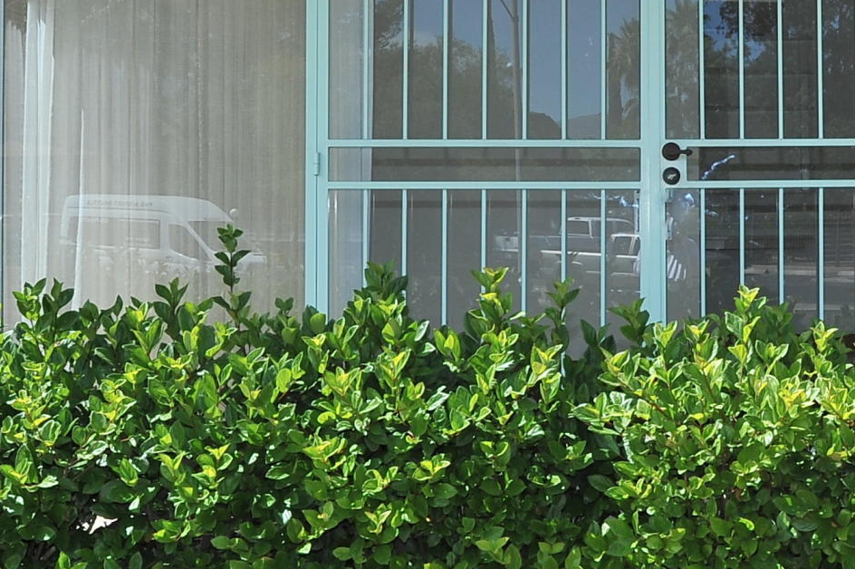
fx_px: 2112
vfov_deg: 15.3
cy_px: 154
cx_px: 823
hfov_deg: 22.2
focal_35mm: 89
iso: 320
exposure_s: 1/320
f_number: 11
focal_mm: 28
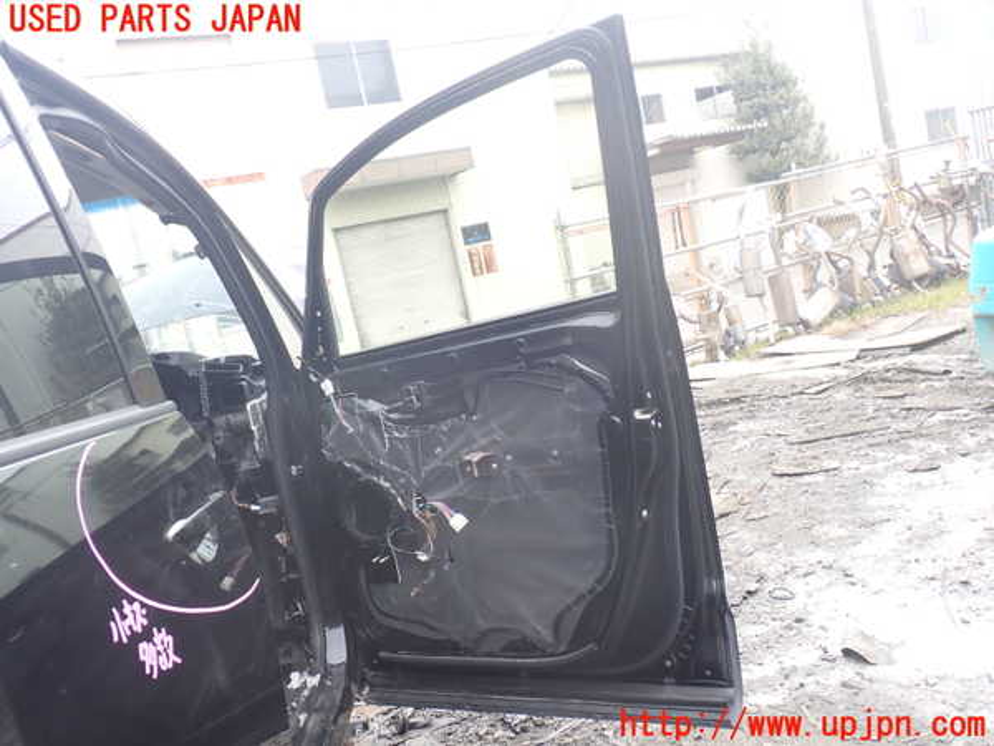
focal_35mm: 30
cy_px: 373
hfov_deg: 60.0
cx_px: 497
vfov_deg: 46.8
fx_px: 861
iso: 100
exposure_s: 1/100
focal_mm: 5.4
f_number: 3.2
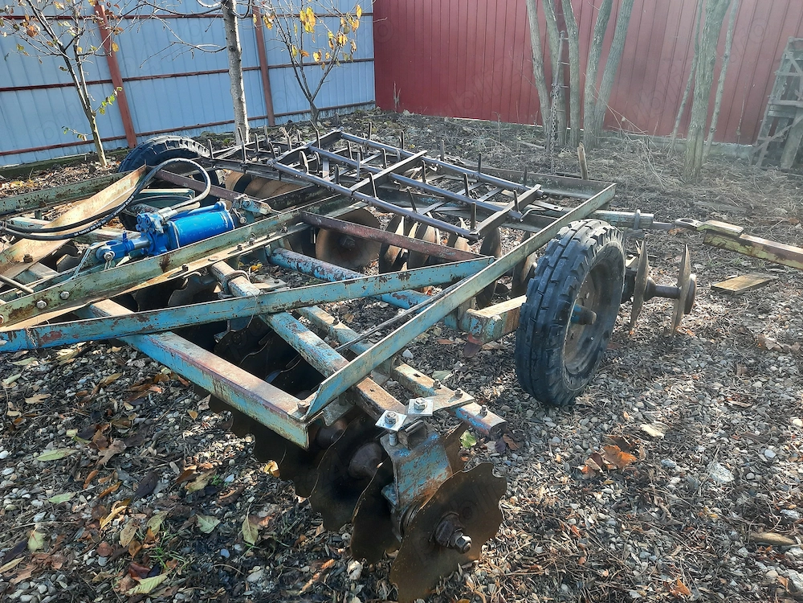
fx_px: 580
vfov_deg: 54.9
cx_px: 402
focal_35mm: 25
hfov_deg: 69.4
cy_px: 302
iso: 50
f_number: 2
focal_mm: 4.6
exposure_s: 1/100
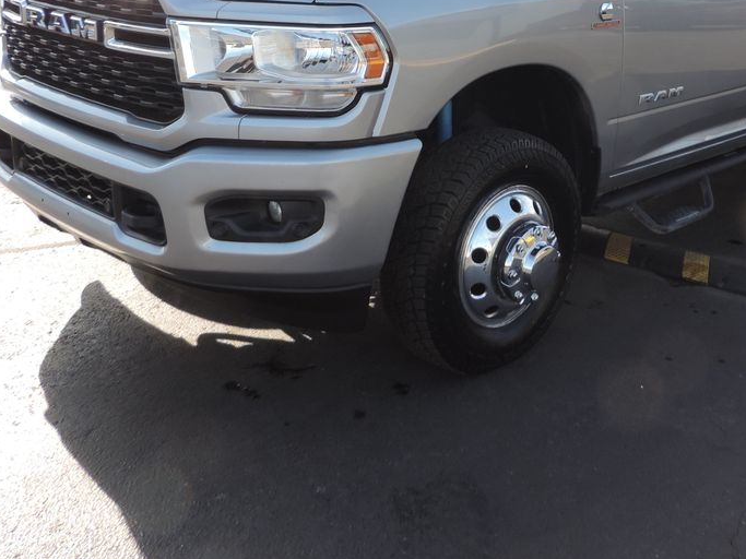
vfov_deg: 30.8
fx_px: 970
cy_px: 64
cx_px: 495
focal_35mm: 45
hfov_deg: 41.6
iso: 80
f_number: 3
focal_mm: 4.3
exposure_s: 1/320
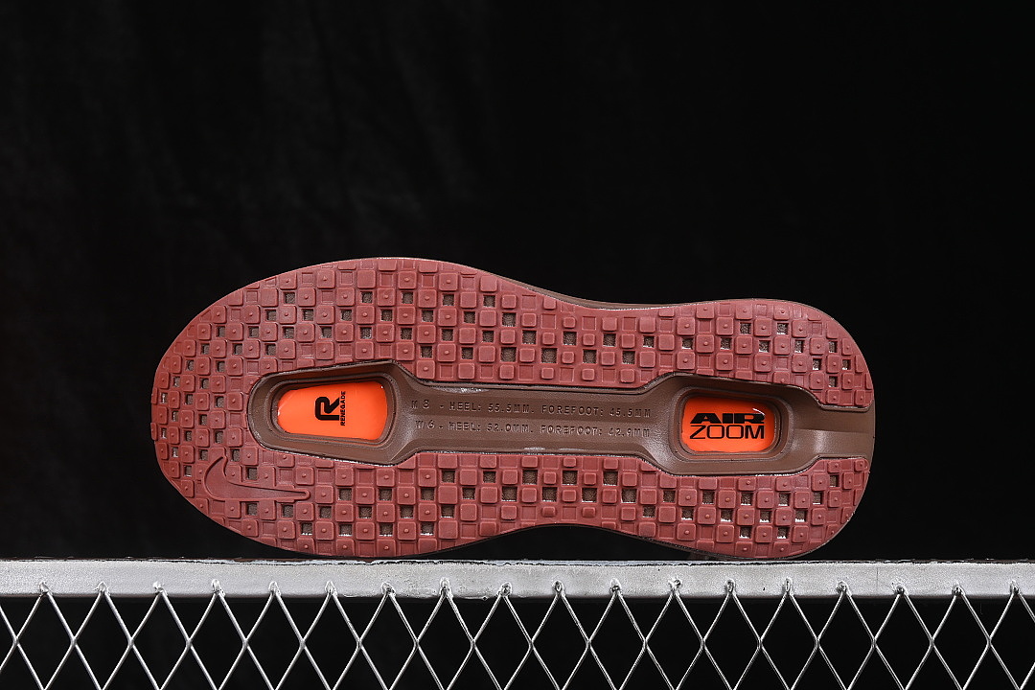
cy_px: 345
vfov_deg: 18.2
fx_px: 2156
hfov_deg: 27.0
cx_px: 518
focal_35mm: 75
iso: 160
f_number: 6.3
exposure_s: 1/60
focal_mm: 50
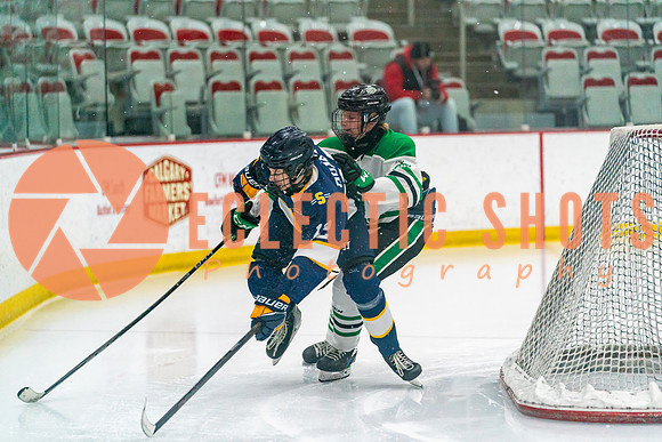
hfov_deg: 14.3
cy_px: 221
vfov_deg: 9.6
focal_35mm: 143
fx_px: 2630
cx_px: 331
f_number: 2.8
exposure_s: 1/1600
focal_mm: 143
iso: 4000
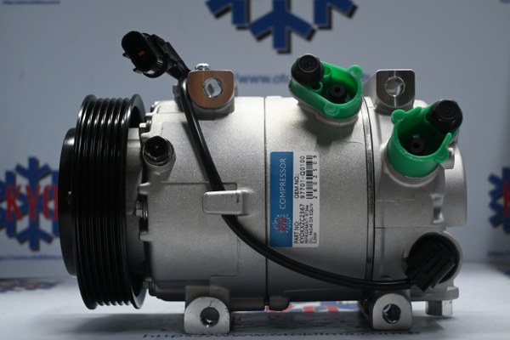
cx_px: 255
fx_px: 914
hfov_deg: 31.2
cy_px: 170
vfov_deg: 21.1
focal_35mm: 64
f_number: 6
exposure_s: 1/60
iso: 1000
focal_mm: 43
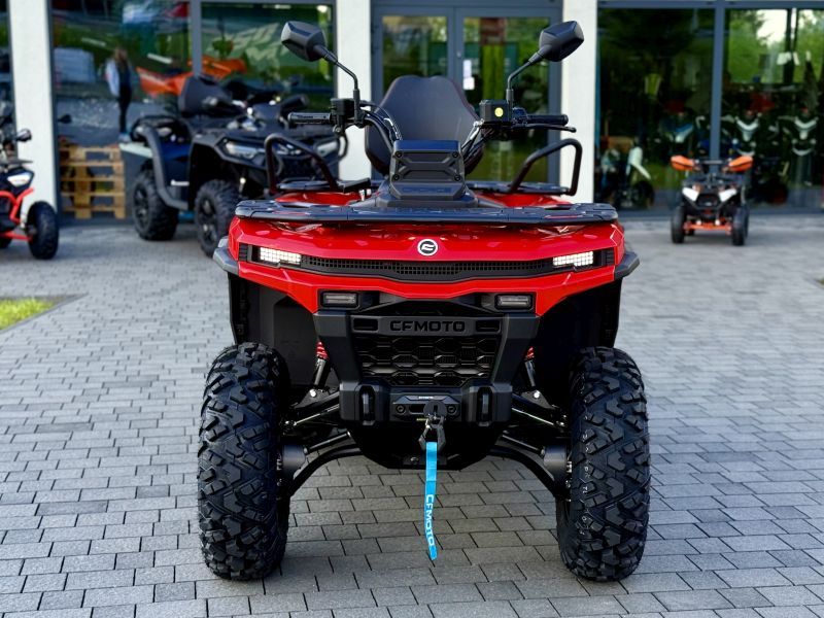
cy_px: 309
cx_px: 412
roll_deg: -0.7
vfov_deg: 30.3
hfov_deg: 39.7
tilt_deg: -8.7
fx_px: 1143
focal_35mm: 48
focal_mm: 6.76
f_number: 1.78
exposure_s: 1/516
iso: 64
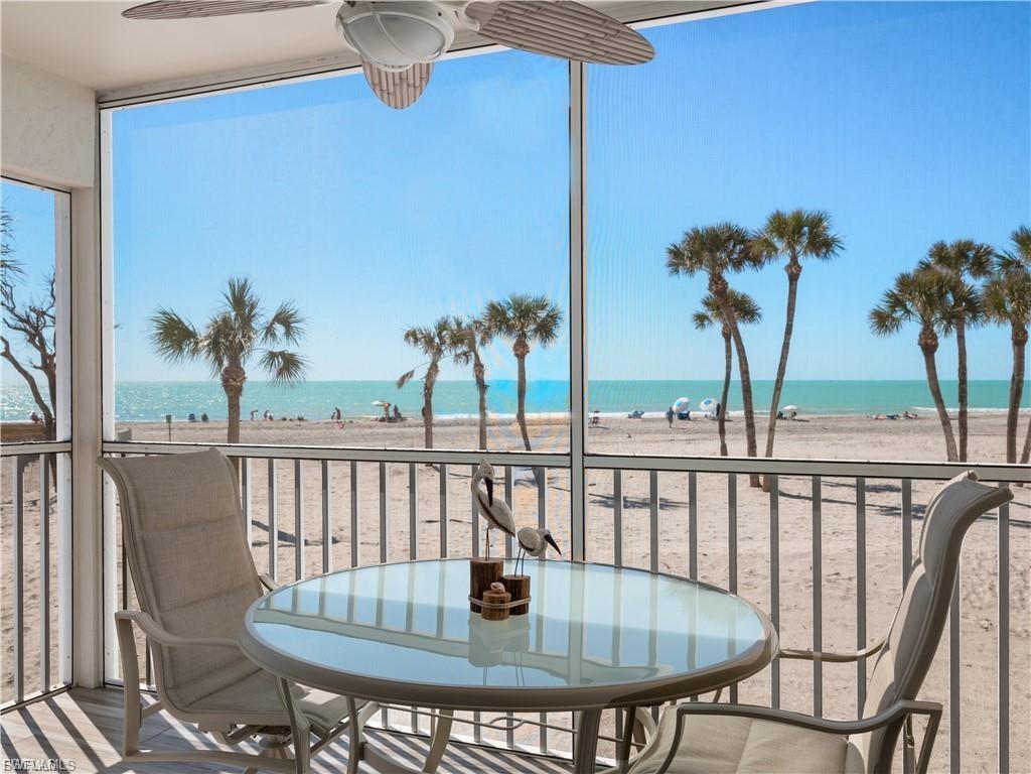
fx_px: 834
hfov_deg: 63.4
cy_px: 387
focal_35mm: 28
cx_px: 516
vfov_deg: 49.7
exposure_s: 1/200
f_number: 7.1
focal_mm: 14
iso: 200
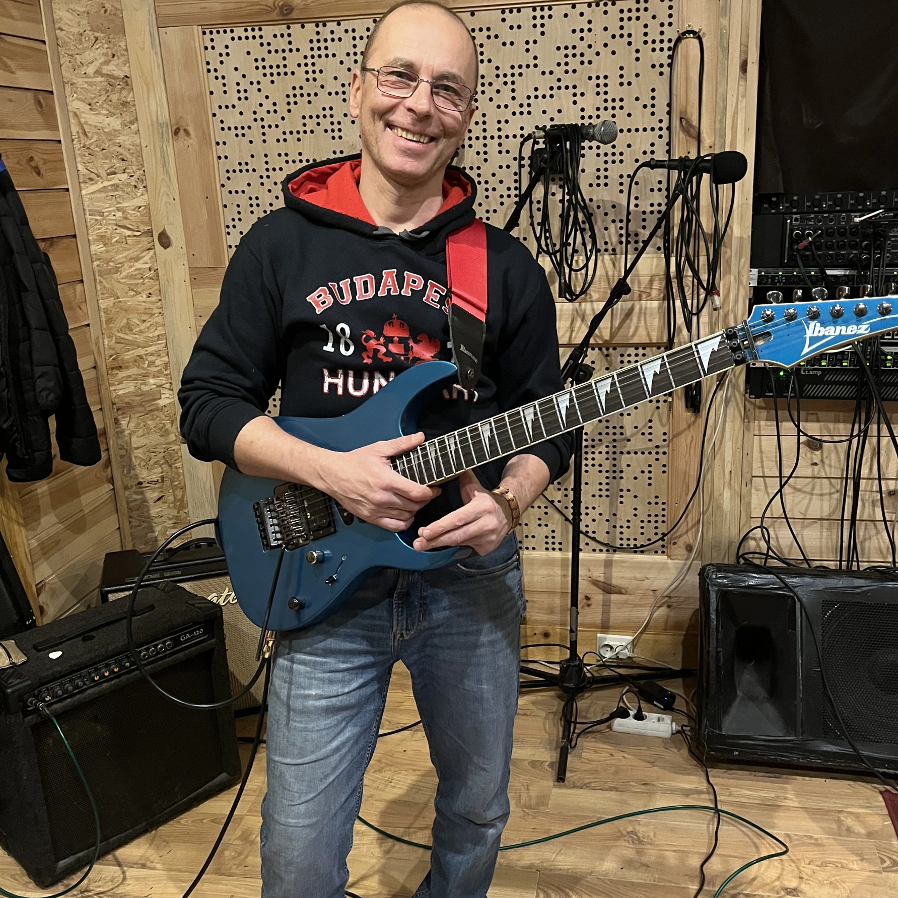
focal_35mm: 33
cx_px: 469
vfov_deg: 49.7
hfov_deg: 49.7
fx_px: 969
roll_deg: +2.7
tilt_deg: -15.8
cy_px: 441
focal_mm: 5.1
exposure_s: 1/33
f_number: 1.6
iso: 500
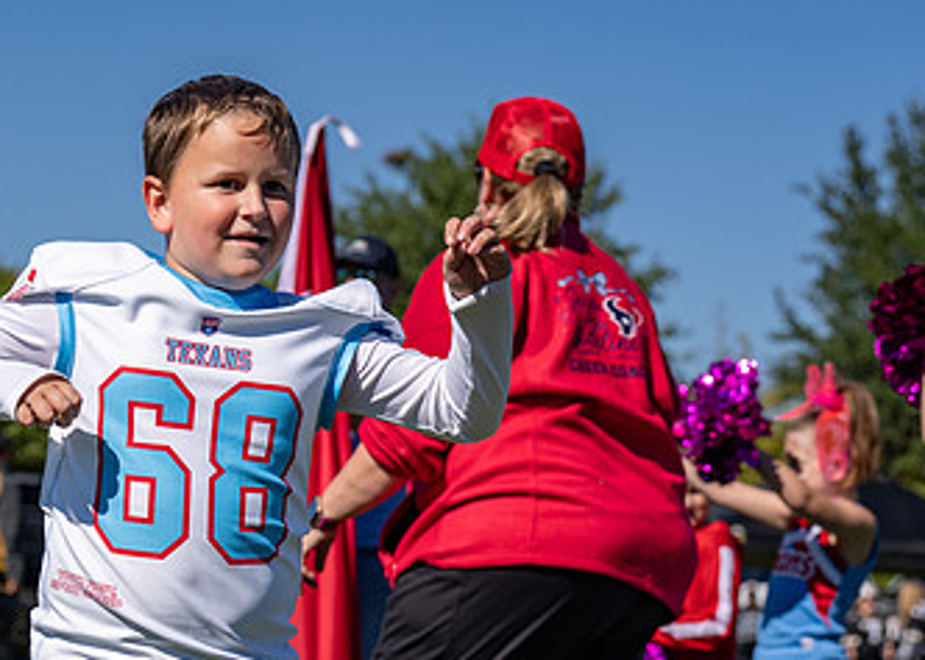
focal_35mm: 142
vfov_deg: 10.1
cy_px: 591
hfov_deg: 14.0
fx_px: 3730
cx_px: 161
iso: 125
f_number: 5
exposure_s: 1/1600
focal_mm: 70
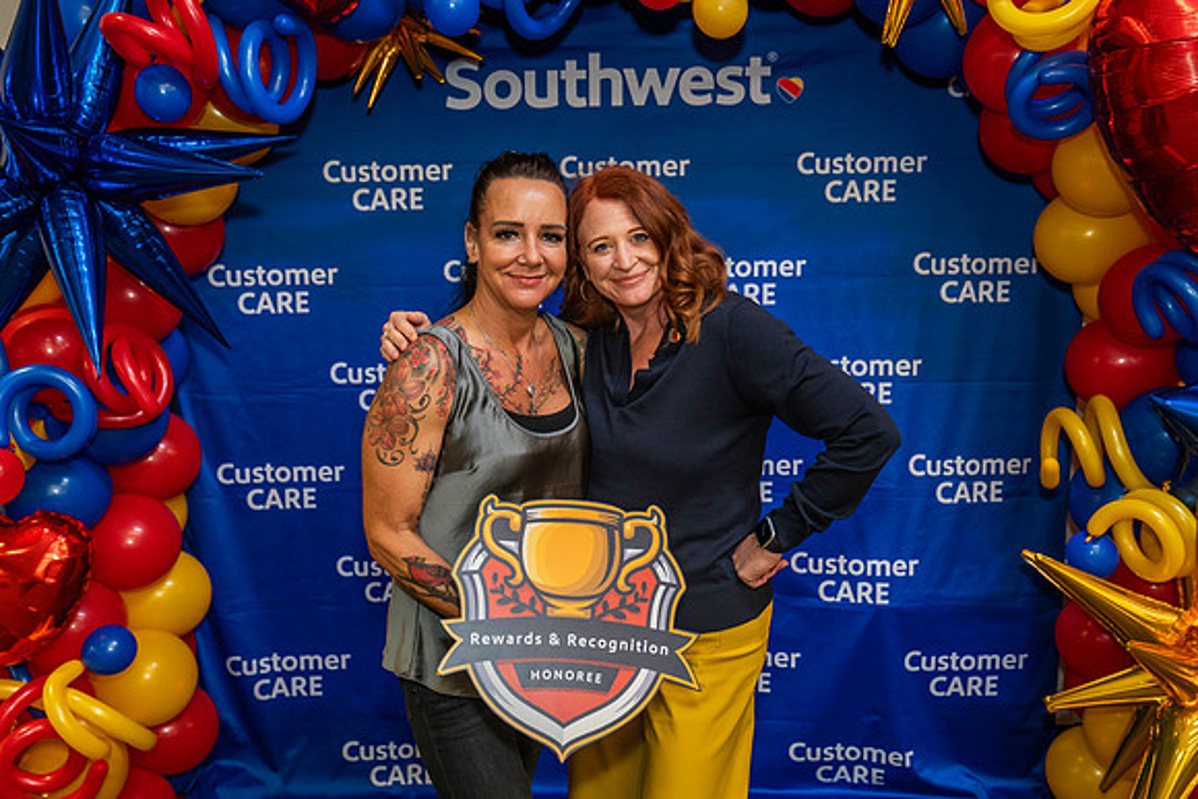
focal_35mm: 37
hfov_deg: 51.4
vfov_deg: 35.6
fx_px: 1244
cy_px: 391
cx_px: 581
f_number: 4
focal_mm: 36
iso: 1250
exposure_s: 1/160
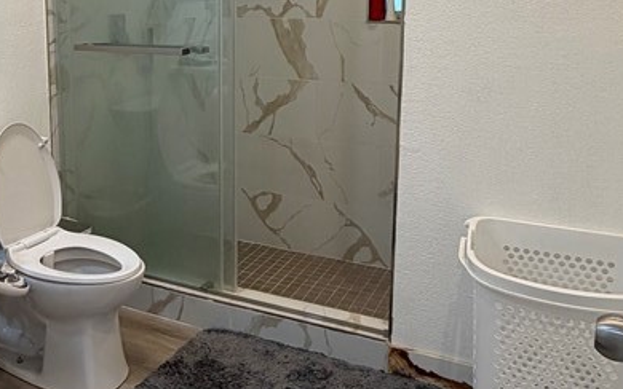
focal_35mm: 39
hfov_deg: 49.1
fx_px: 662
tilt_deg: -9.5
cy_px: 99
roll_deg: +1.0
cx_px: 184
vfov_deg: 32.2
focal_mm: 2.22
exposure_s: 1/120
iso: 125
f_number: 2.2
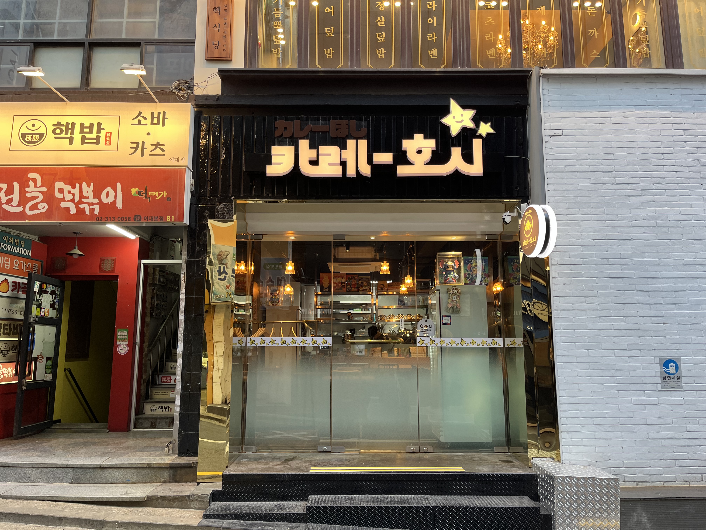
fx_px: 530
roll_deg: -0.1
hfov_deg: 67.3
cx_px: 353
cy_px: 265
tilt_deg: +7.0
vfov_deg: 53.1
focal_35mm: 26
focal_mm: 5.1
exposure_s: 1/120
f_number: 1.6
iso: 64
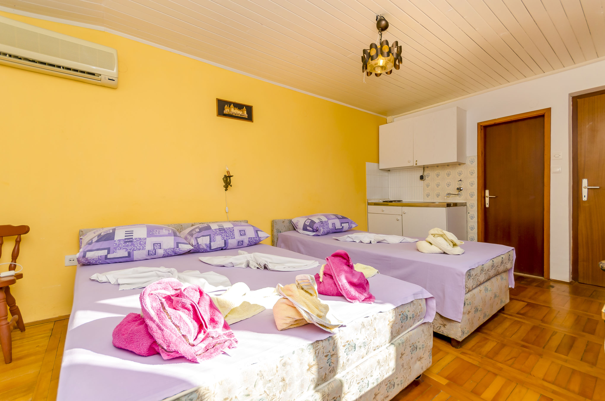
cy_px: 200
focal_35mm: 15
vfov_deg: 77.1
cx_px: 302
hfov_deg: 100.5
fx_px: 252
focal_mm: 10
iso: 250
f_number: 8
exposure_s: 1/200
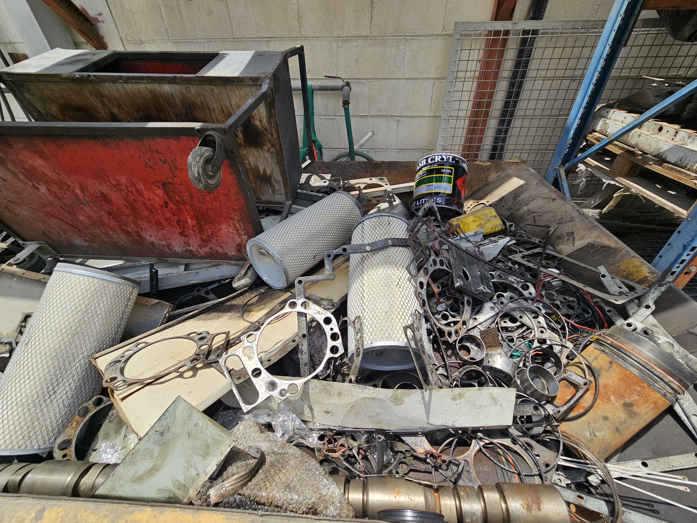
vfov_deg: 89.9
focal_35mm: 13
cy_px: 262
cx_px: 348
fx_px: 262
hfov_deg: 106.2
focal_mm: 2.2
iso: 50
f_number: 2.2
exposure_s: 1/1505
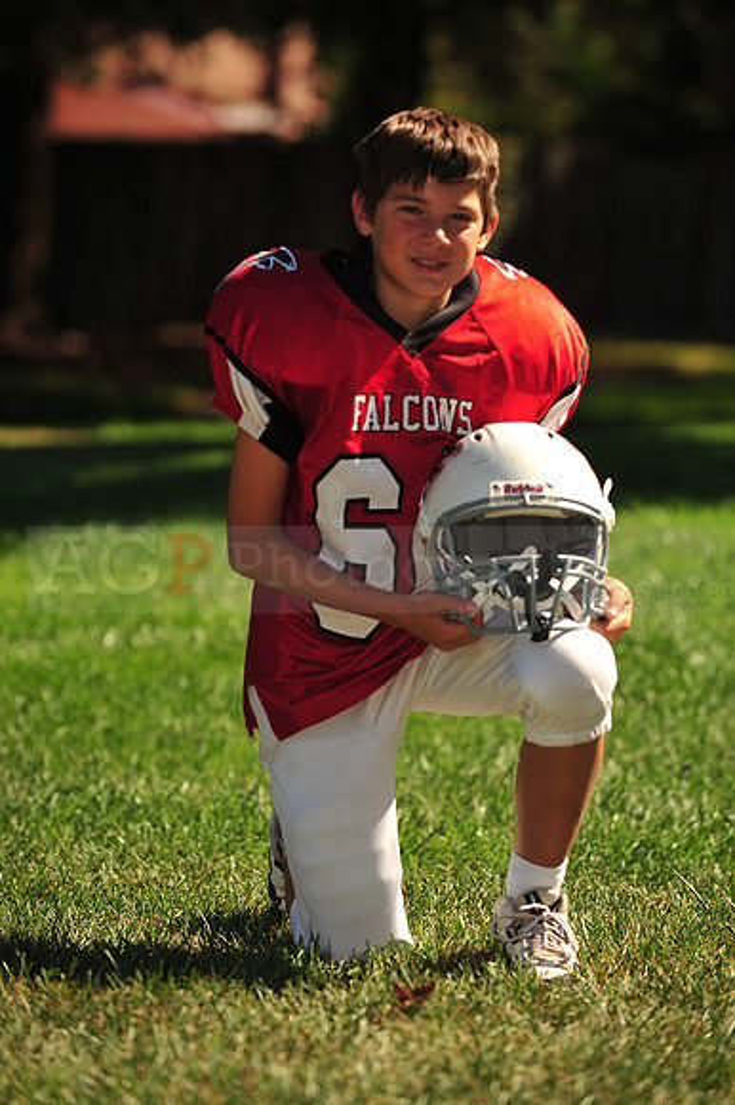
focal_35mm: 200
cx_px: 368
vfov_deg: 10.3
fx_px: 6132
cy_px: 552
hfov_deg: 6.9
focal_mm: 200
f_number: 4.5
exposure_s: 1/800
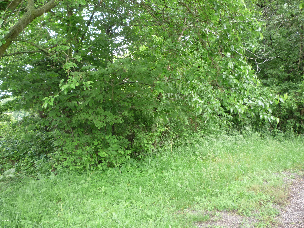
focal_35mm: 32
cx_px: 152
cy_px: 114
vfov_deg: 44.2
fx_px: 281
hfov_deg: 56.8
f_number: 3.3
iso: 200
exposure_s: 1/30
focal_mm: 5.2
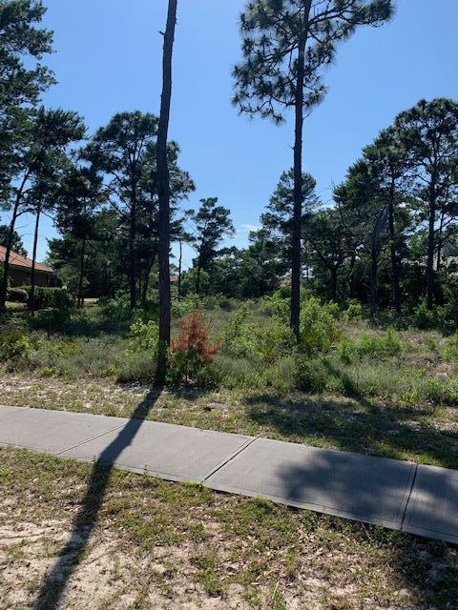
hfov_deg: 53.1
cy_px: 305
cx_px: 229
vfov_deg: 67.3
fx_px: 459
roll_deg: -1.2
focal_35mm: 26
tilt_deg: -3.2
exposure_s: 1/2545
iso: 25
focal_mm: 4.25
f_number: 1.8
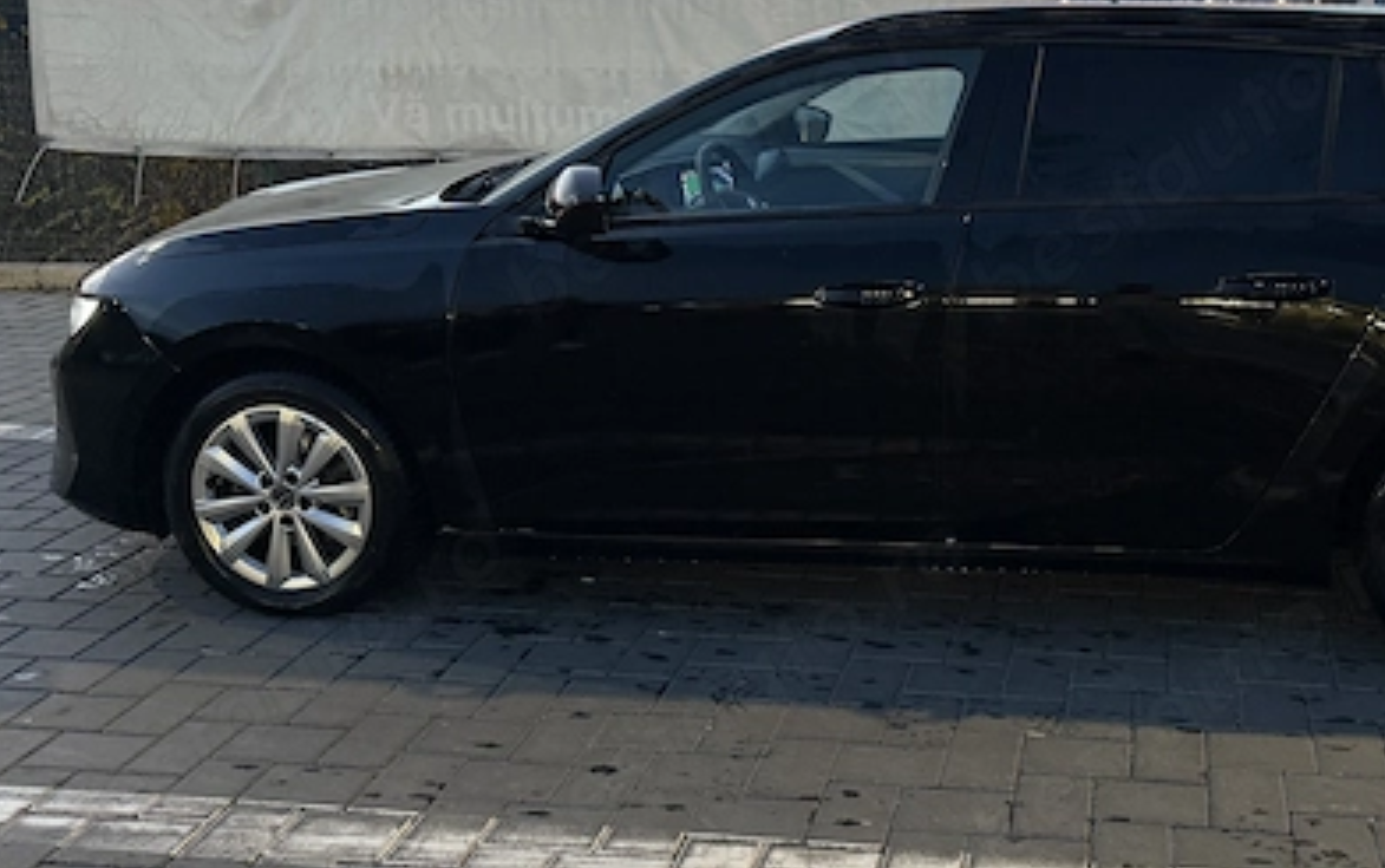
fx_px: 1473
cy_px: 195
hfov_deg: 48.7
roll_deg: -0.2
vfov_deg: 32.1
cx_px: 1013
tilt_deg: -7.4
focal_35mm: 39
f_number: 1.78
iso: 200
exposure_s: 1/50
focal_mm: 6.76
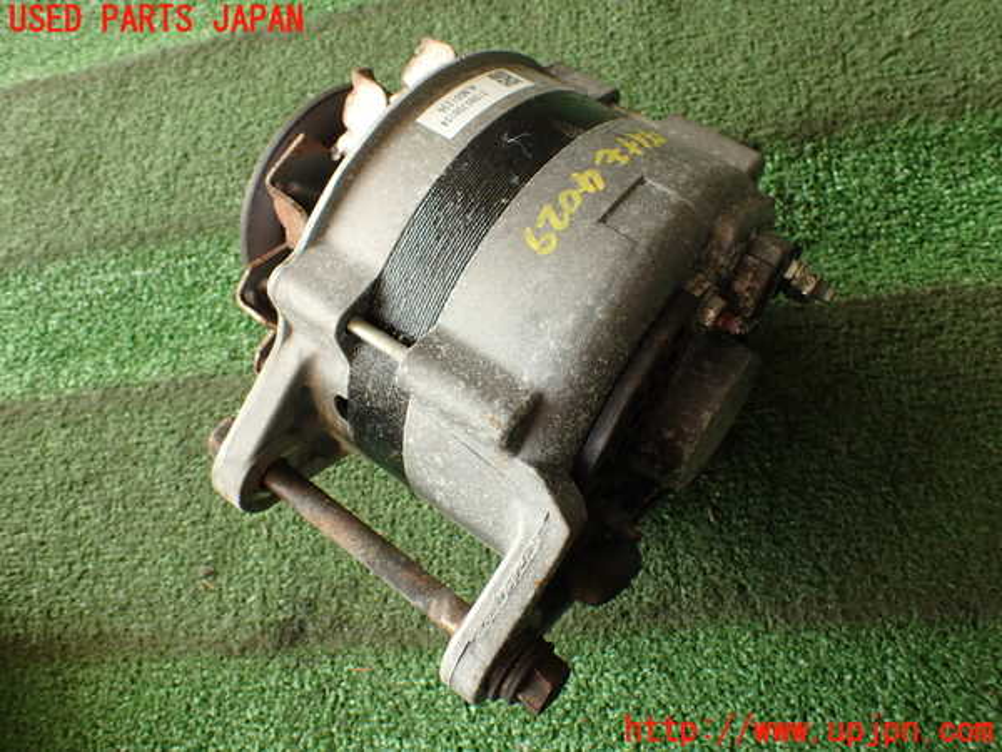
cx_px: 501
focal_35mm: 30
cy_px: 376
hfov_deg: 60.0
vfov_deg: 46.8
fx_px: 868
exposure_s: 1/60
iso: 100
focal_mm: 5.4
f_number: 3.2
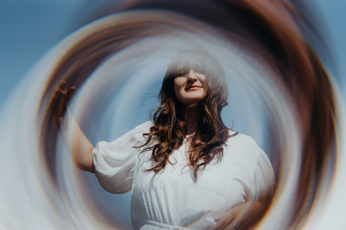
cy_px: 115
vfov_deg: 27.0
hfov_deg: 39.6
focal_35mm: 50
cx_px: 173
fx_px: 481
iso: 200
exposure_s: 1/8000
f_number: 3.2
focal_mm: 50
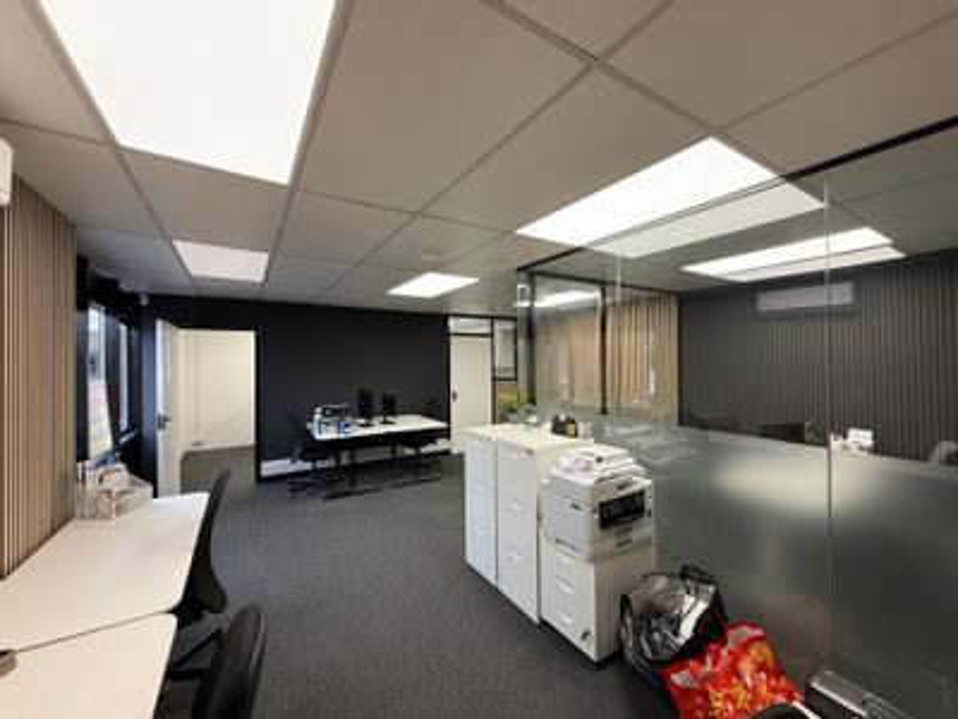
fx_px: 387
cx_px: 479
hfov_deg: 102.1
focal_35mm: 14
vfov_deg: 85.7
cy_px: 360
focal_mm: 2.22
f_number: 2.2
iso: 160
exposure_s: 1/100
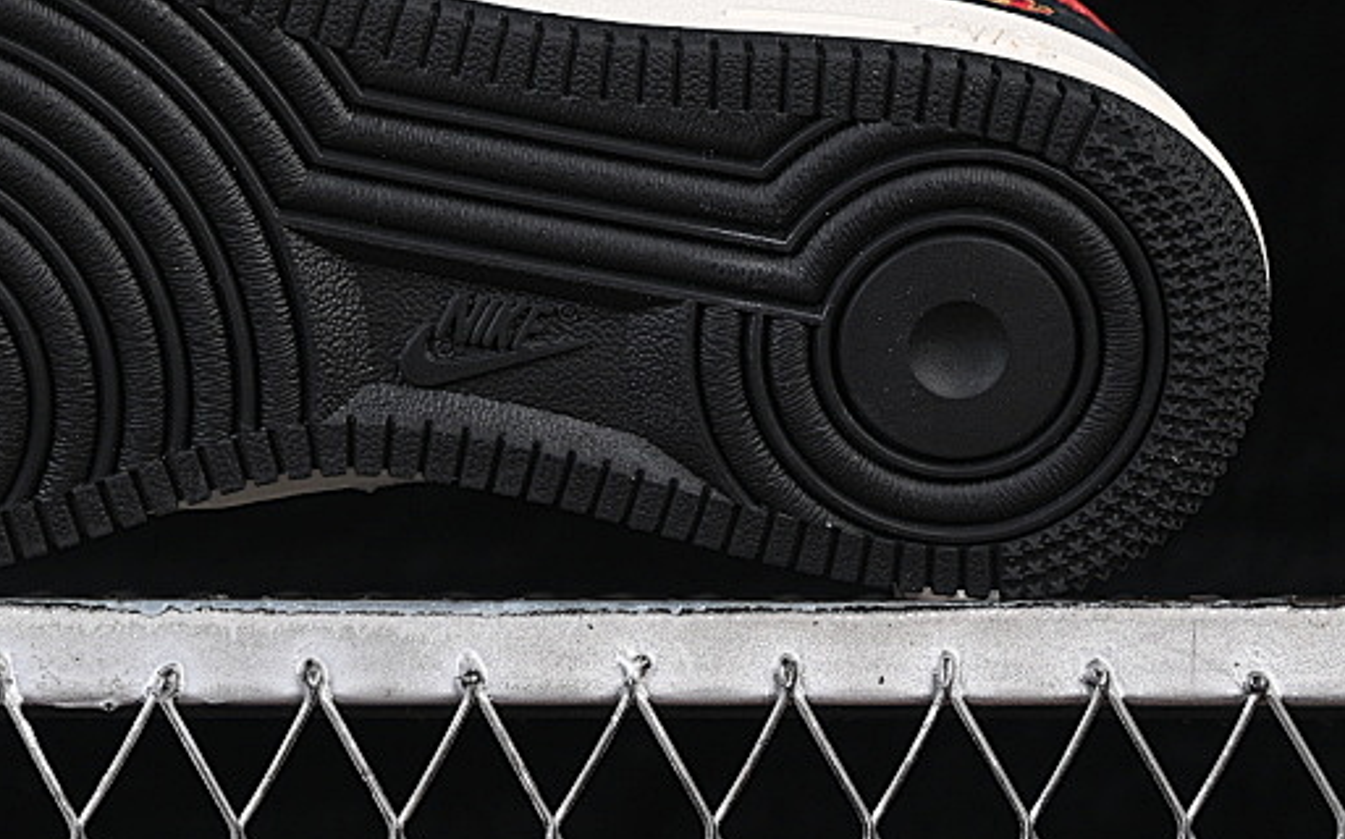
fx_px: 5898
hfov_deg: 12.9
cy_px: 13
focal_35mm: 161
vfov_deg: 8.1
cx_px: 228
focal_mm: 50
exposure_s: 1/60
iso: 160
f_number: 6.3
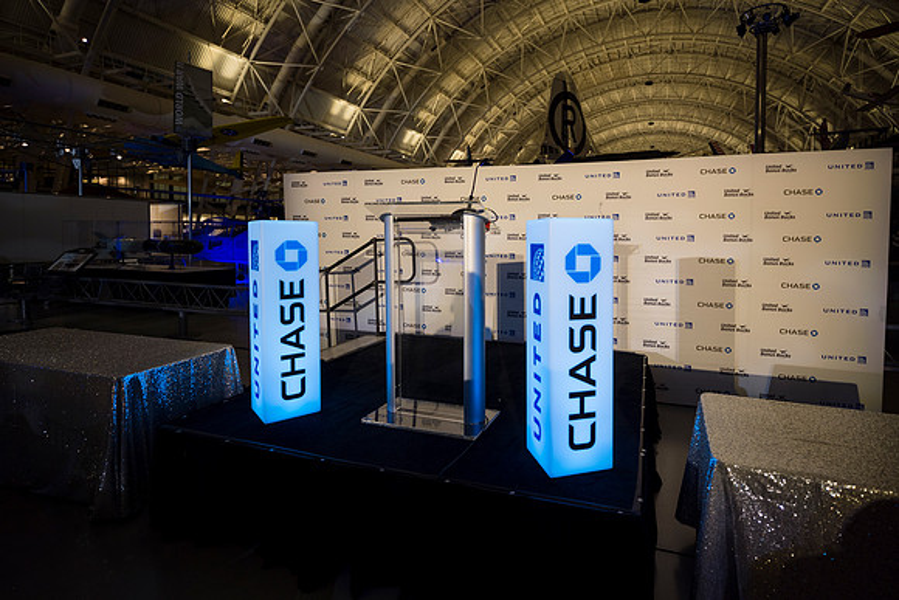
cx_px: 450
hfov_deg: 96.7
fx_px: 400
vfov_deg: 73.8
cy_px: 300
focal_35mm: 16
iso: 140
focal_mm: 16
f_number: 2.2
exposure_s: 1/80
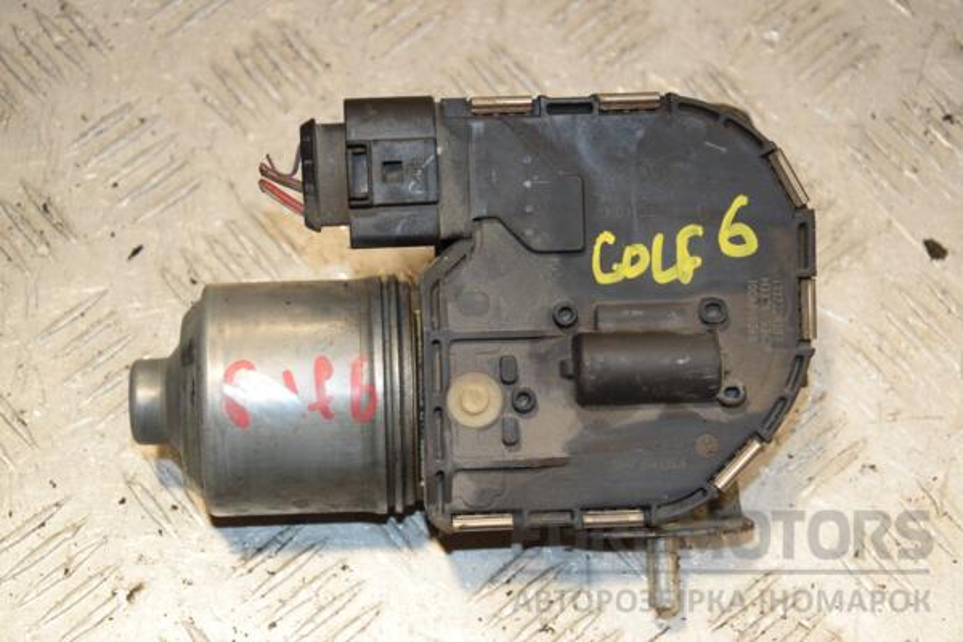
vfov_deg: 15.7
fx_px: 2327
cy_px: 321
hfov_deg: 23.4
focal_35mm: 87
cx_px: 482
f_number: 6.3
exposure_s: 1/200
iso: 800
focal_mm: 58
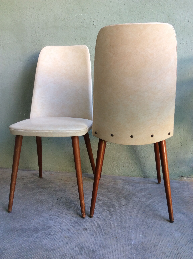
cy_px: 130
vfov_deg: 56.9
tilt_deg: -11.2
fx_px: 239
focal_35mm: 32
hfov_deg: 44.1
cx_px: 96
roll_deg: +0.8
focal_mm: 3.3
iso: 32
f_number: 2.4
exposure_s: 1/33
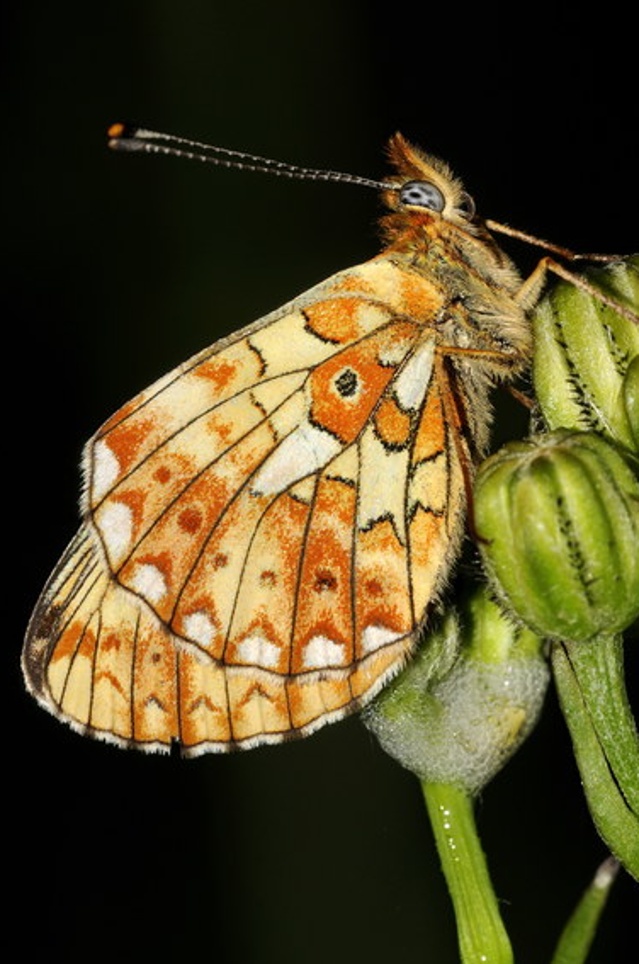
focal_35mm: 254
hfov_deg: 5.4
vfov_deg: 8.1
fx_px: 6787
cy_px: 498
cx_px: 356
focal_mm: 150
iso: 200
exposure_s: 1/60
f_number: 11
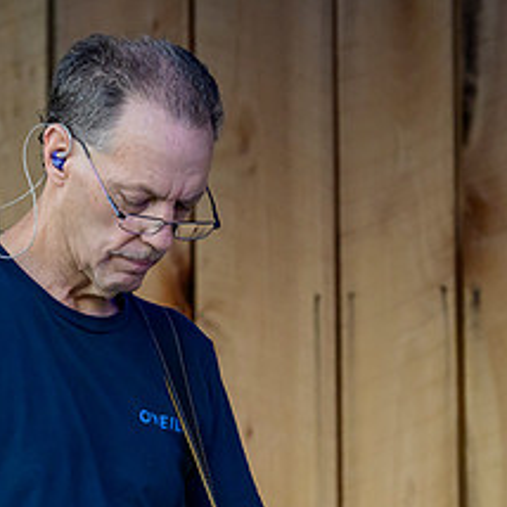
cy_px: 491
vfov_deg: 2.9
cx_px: 101
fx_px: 9859
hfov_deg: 2.9
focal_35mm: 595
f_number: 7.1
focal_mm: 220
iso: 2500
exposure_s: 1/500
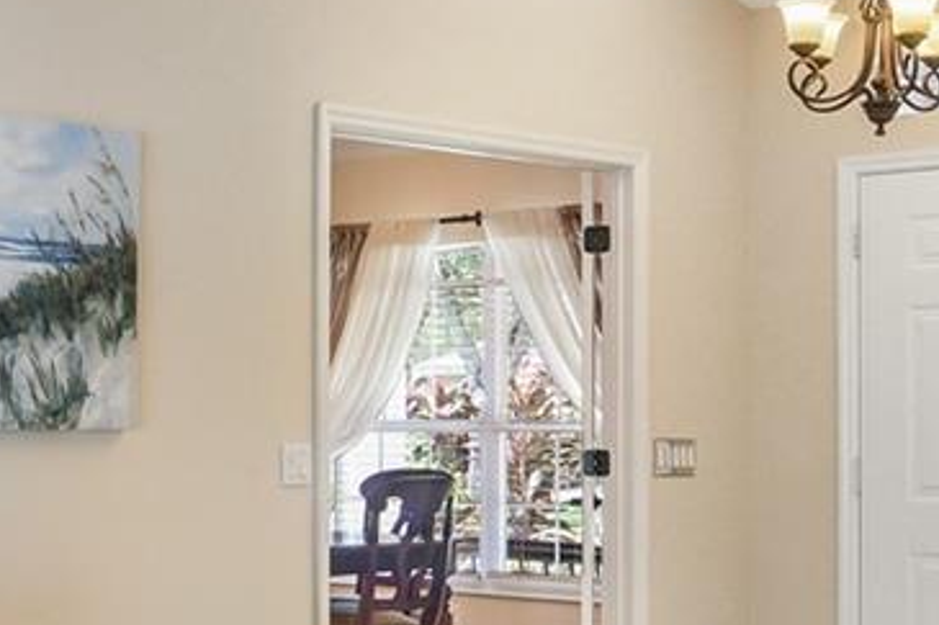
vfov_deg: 17.2
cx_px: -64
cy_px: 473
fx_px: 2060
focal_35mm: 79
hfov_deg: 24.2
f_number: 6.3
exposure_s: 1/15
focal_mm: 12
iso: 250
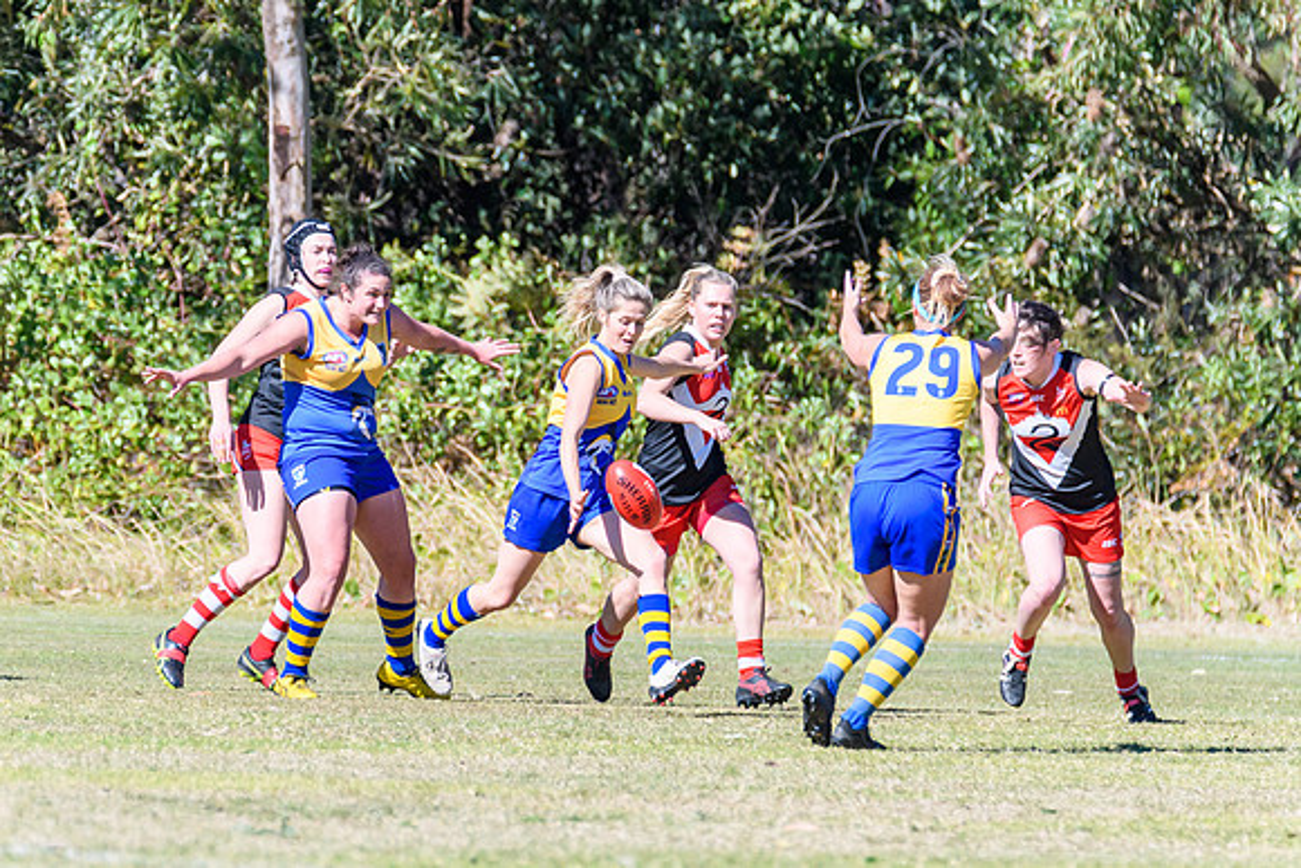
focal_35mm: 839
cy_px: 524
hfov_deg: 2.5
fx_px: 30332
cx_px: 515
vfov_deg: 1.6
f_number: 8
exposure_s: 1/4000
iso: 800
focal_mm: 460
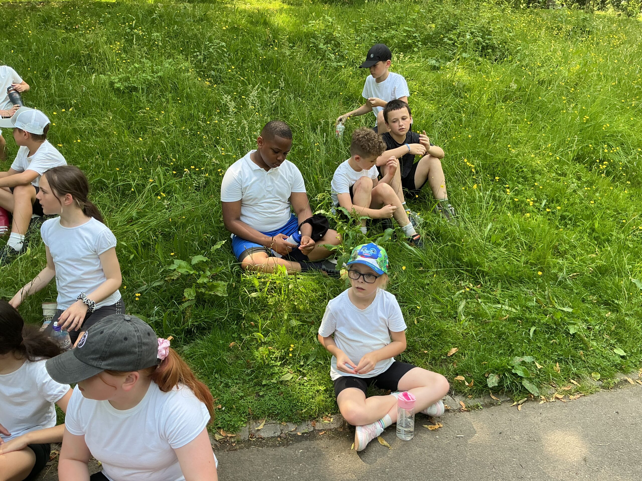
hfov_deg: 61.7
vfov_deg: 48.2
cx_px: 321
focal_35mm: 29
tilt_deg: -20.3
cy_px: 240
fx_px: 538
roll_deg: +1.5
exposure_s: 1/141
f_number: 1.8
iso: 20
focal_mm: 3
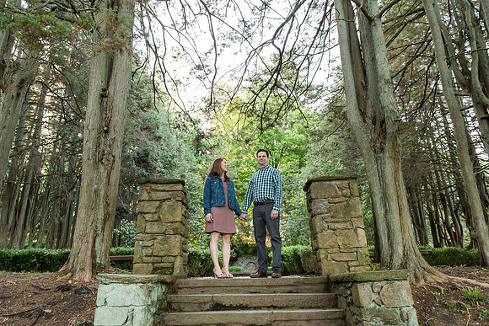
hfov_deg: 71.3
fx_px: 341
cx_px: 234
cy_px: 168
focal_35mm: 25
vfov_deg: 51.2
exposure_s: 1/100
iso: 1000
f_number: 4
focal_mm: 24
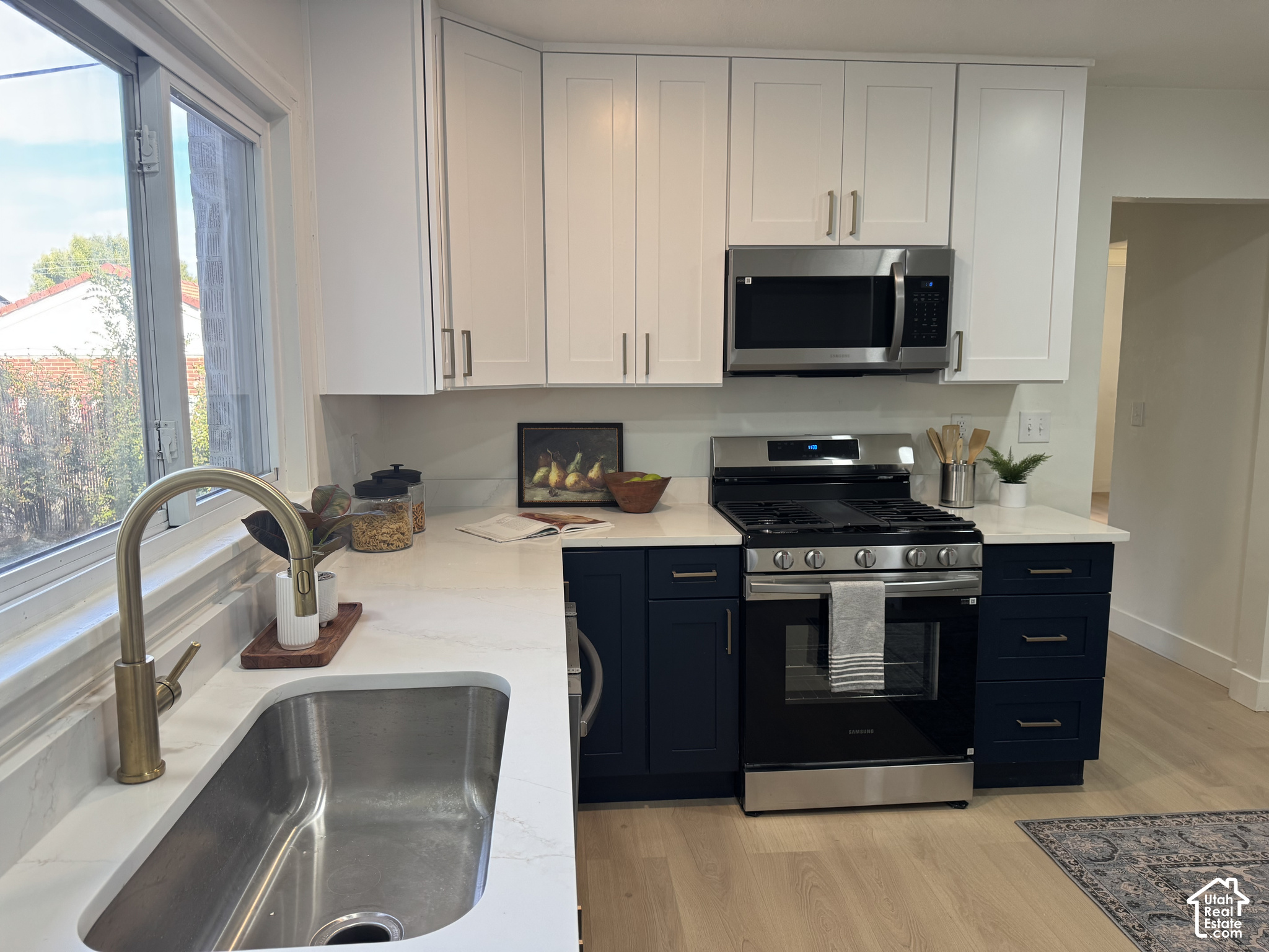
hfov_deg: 71.6
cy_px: 476
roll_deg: +0.3
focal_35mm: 24
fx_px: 880
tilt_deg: -7.6
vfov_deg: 56.8
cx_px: 634
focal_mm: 6.76
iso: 100
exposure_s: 1/120
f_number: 1.78
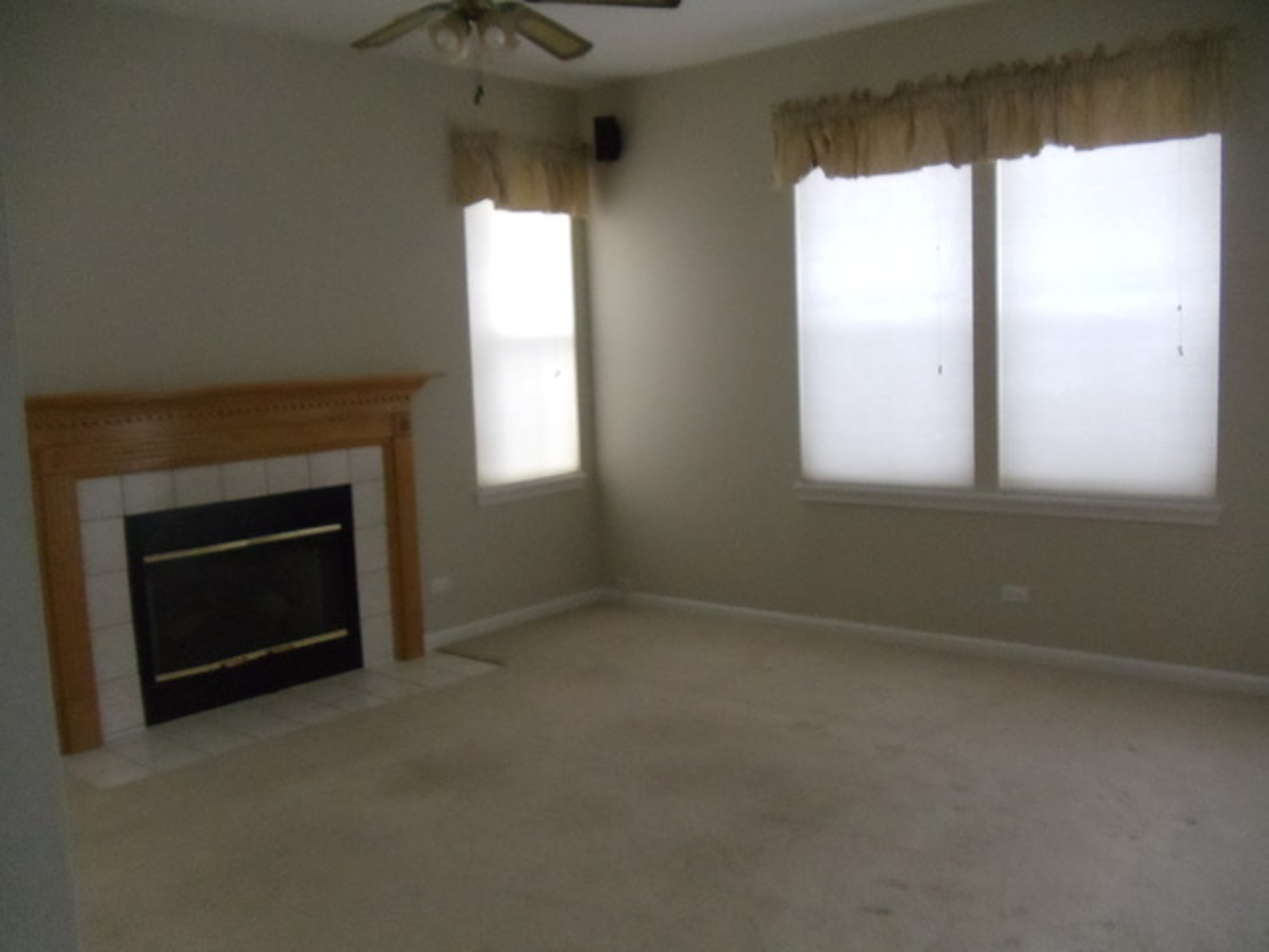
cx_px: 634
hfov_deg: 42.9
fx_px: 1613
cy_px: 476
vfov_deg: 32.9
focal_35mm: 44
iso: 800
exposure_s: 1/320
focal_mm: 6
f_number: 3.5
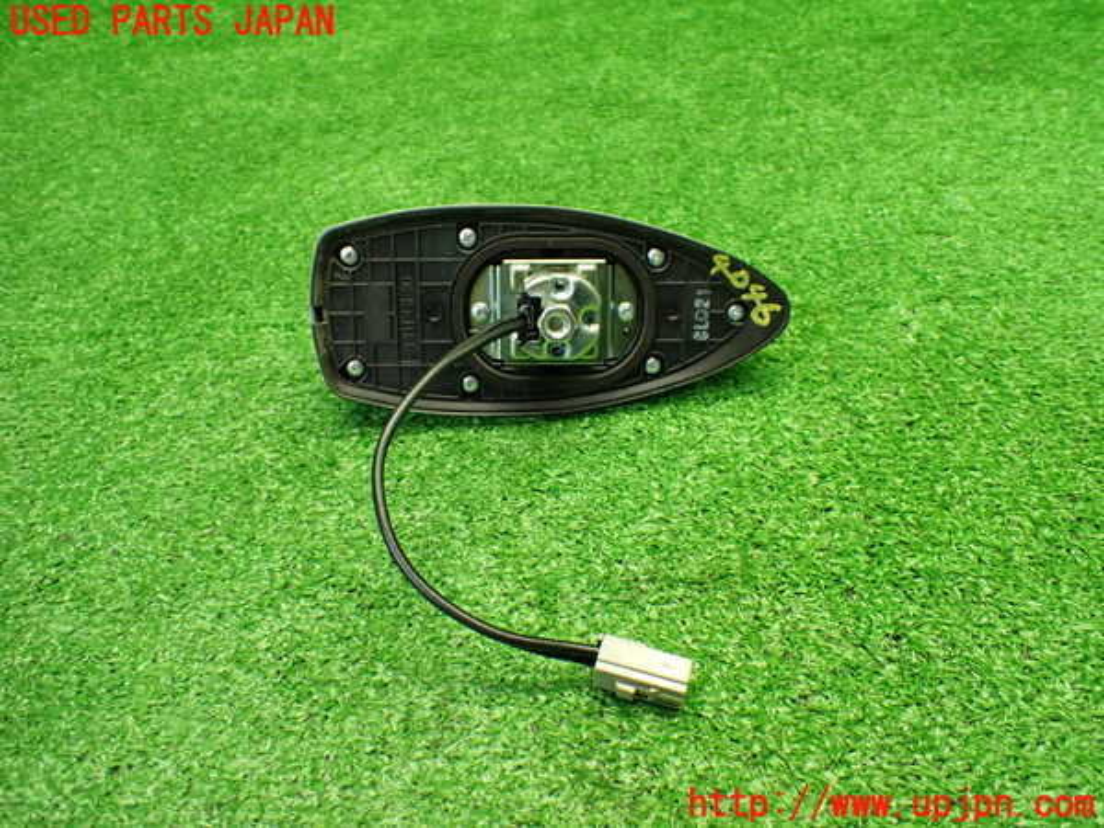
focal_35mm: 30
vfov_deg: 46.8
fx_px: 957
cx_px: 552
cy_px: 414
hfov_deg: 60.0
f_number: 2.3
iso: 800
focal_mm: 5.4
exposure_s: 1/100
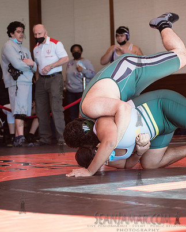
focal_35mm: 126
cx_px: 111
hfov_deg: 12.2
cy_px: 129
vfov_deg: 15.3
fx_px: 867
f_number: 3.5
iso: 400
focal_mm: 80
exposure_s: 1/400
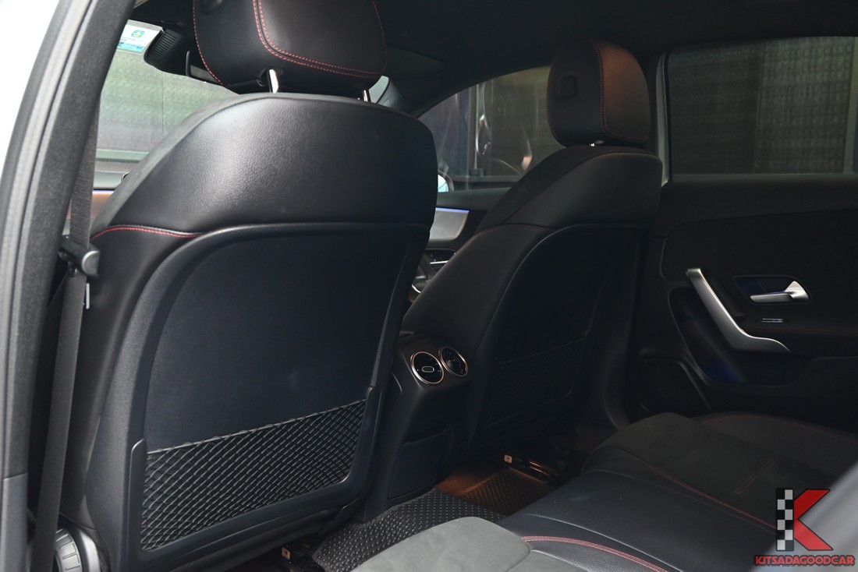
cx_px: 429
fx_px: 715
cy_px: 286
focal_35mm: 30
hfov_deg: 61.9
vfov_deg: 43.6
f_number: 5.6
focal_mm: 30
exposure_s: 1/15
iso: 1600
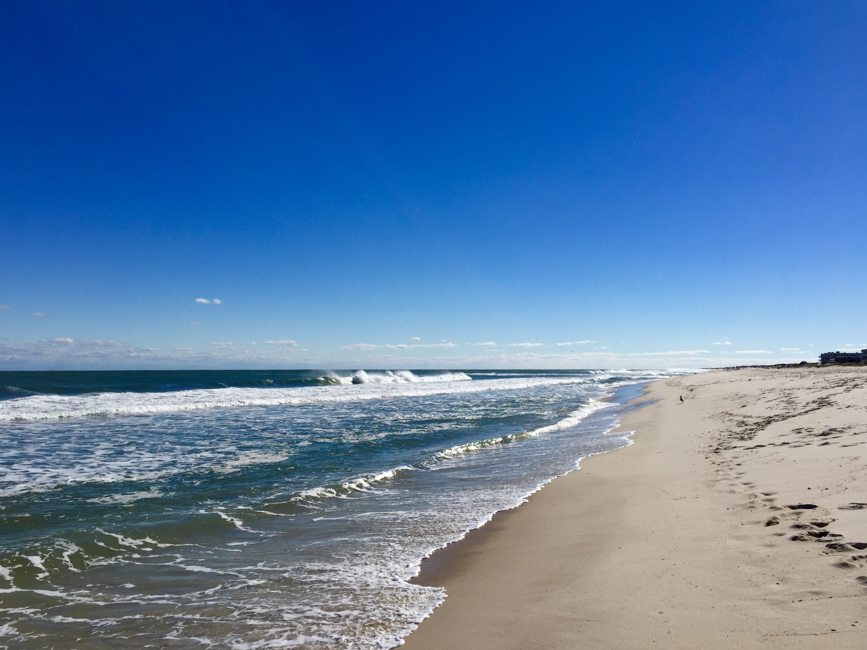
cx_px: 434
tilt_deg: +3.6
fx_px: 726
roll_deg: -0.8
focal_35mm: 29
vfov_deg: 48.2
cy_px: 325
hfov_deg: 61.7
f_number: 2.2
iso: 32
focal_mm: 4.15
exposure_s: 1/5650
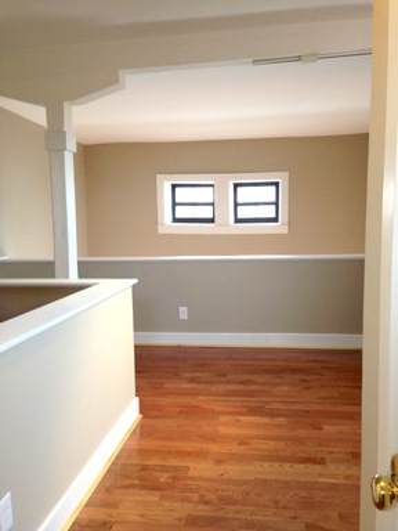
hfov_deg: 42.9
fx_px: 506
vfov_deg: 55.4
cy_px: 266
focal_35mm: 33
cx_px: 199
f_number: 2.4
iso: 125
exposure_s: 1/20
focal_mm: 4.13
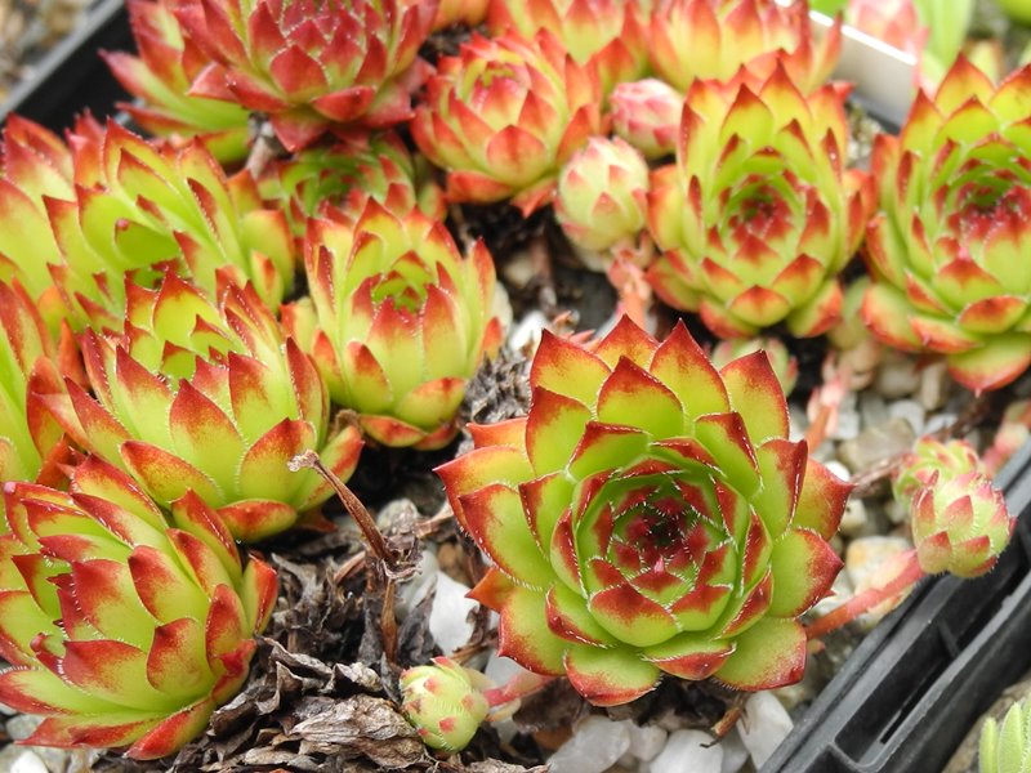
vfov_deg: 49.7
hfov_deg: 63.4
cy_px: 386
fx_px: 834
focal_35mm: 28
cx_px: 516
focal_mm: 6
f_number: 2.8
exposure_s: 1/200
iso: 100
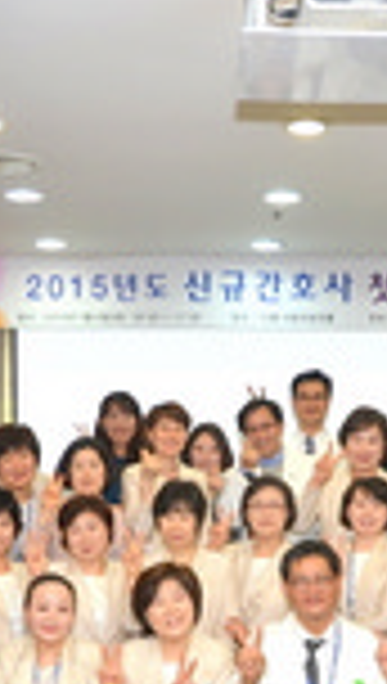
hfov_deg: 18.3
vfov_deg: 30.7
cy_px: 587
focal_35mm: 66
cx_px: 216
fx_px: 1199
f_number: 4
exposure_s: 1/60
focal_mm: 16
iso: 100
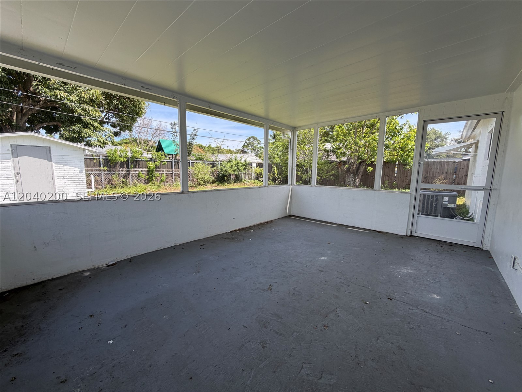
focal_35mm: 14
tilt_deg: -7.7
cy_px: 196
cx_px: 261
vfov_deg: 85.7
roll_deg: -0.3
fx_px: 211
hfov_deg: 102.1
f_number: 2.2
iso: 50
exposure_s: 1/282
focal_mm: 2.22
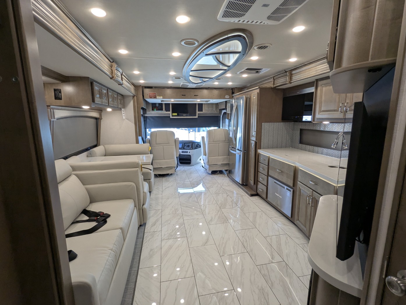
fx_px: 188
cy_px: 152
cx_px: 203
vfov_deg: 78.2
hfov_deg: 94.4
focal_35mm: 16
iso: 77
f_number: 2.2
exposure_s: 1/61.4
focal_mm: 2.35
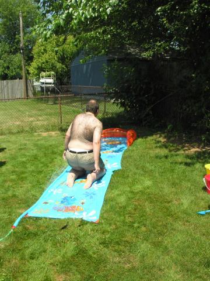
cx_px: 105
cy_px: 140
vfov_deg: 52.6
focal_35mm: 35
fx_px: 283
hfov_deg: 40.7
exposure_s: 1/130
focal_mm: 8.9
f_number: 6.3
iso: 50
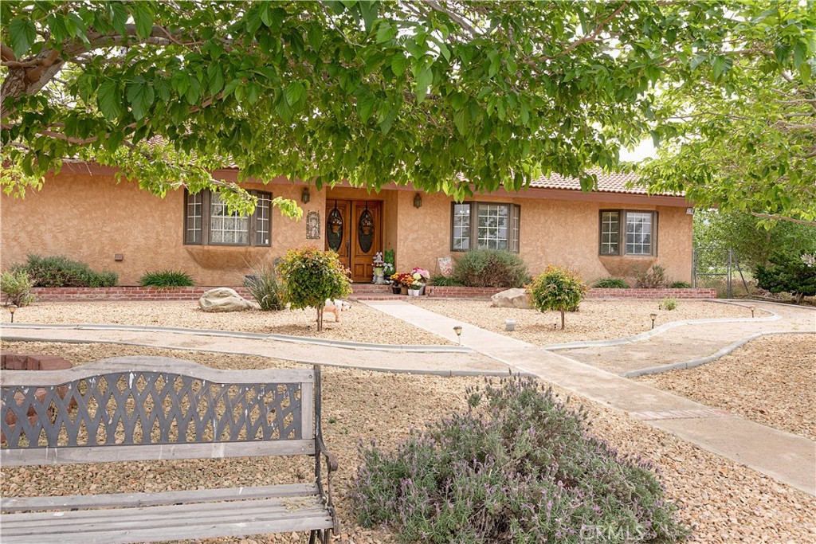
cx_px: 408
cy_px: 272
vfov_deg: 43.6
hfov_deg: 61.9
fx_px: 680
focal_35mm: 30
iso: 320
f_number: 11
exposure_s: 1/250
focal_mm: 20
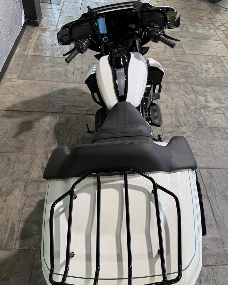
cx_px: 118
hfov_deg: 54.9
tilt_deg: -50.1
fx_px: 219
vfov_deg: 66.0
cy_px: 145
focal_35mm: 26
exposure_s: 1/120
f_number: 1.78
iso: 200
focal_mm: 6.76
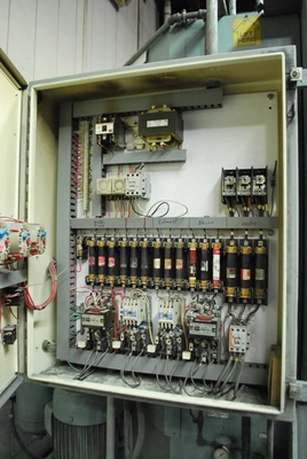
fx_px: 344
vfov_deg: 67.3
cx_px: 154
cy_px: 230
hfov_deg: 48.1
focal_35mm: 27
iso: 1600
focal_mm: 18
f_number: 3.5
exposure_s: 1/30
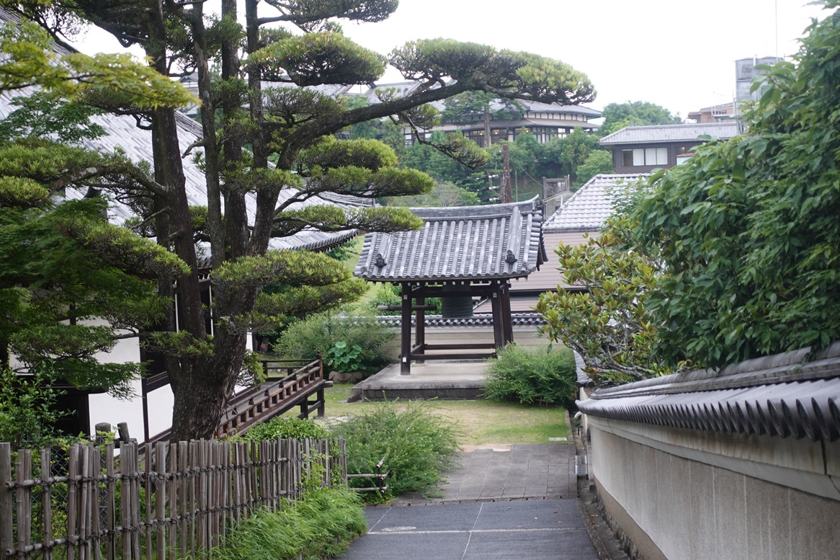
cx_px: 420
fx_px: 1493
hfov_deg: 31.4
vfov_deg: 21.2
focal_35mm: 64
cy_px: 280
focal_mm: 23.34
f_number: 2.8
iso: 250
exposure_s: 1/80
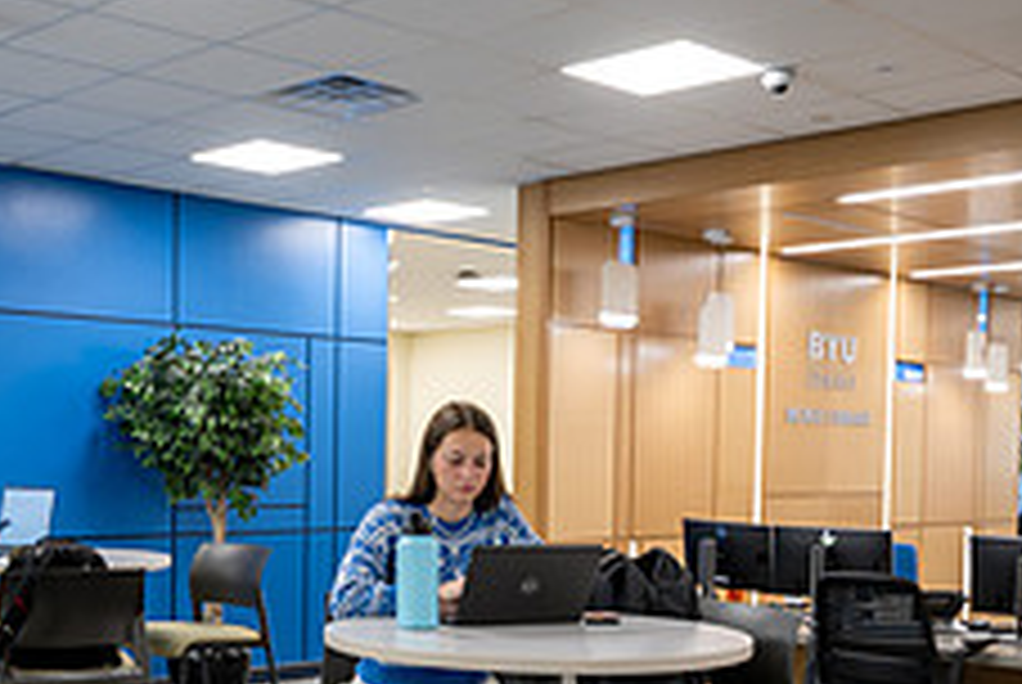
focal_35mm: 51
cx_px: 288
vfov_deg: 26.2
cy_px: 524
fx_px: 1450
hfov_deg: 38.1
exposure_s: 1/3
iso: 100
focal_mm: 20
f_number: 7.1
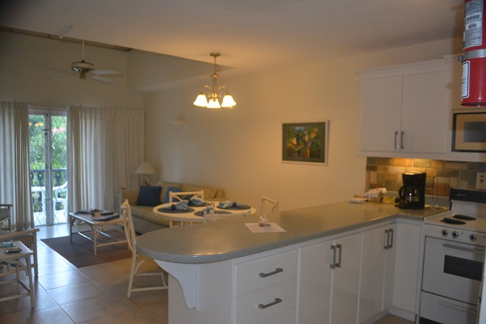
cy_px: 162
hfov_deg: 67.4
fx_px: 364
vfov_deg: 47.9
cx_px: 243
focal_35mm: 27
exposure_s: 1/60
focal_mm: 18
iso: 900
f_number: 3.5
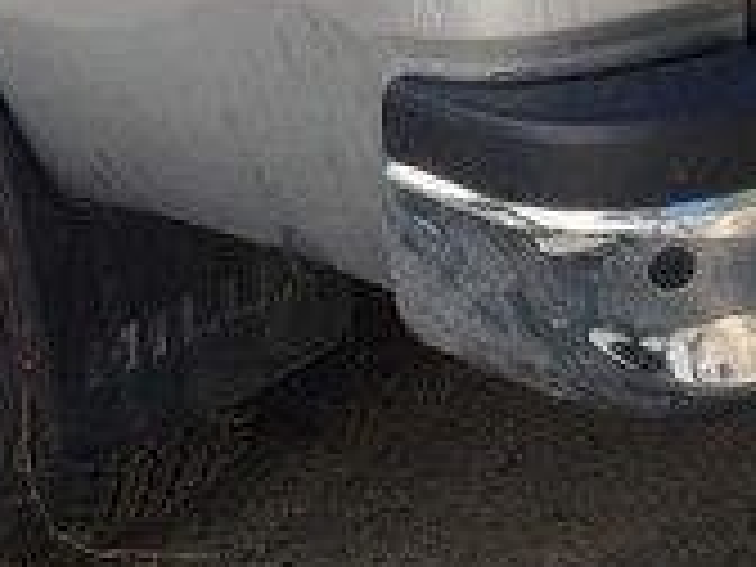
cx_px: 594
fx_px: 2075
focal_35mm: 95
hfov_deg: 20.4
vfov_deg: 14.3
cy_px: -346
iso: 25
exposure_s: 1/190
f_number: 2
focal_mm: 4.6
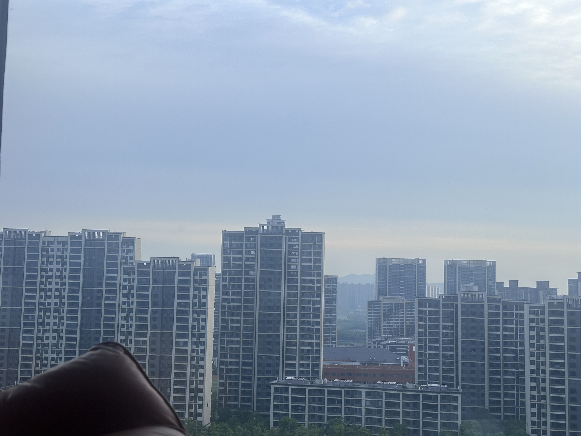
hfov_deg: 39.7
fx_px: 806
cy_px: 218
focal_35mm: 48
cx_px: 290
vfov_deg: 30.3
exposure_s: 1/823
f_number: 1.78
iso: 64
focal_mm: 6.86
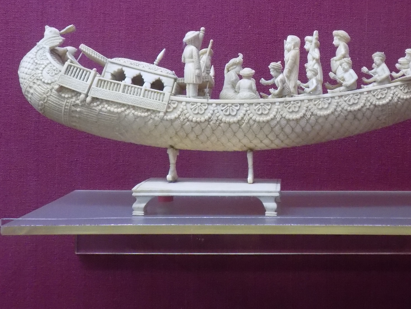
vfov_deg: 27.1
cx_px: 309
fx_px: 629
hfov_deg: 35.4
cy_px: 72
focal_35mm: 53
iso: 400
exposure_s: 1/10
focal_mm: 6.1
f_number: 3.4
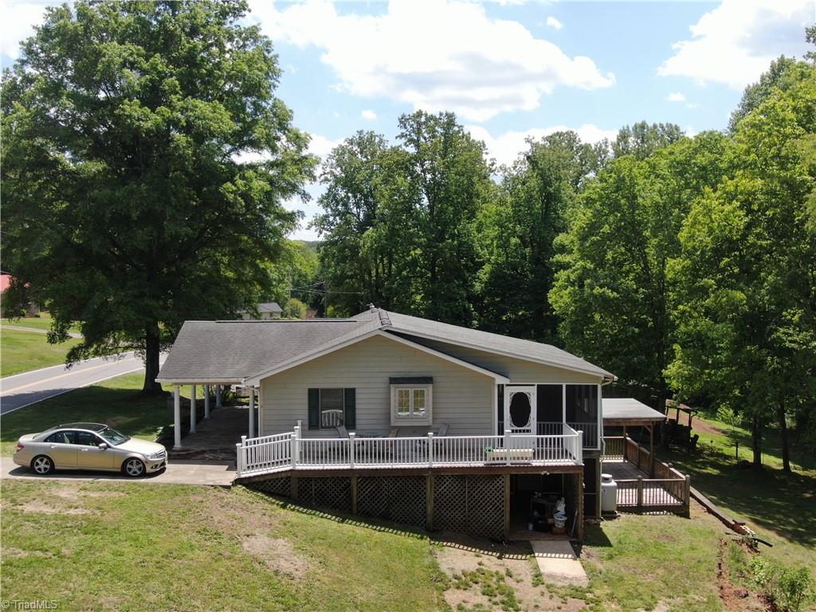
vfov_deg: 37.7
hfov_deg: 49.0
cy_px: 306
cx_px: 408
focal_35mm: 38
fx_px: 896
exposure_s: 1/640
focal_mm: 6.48
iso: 100
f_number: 3.4
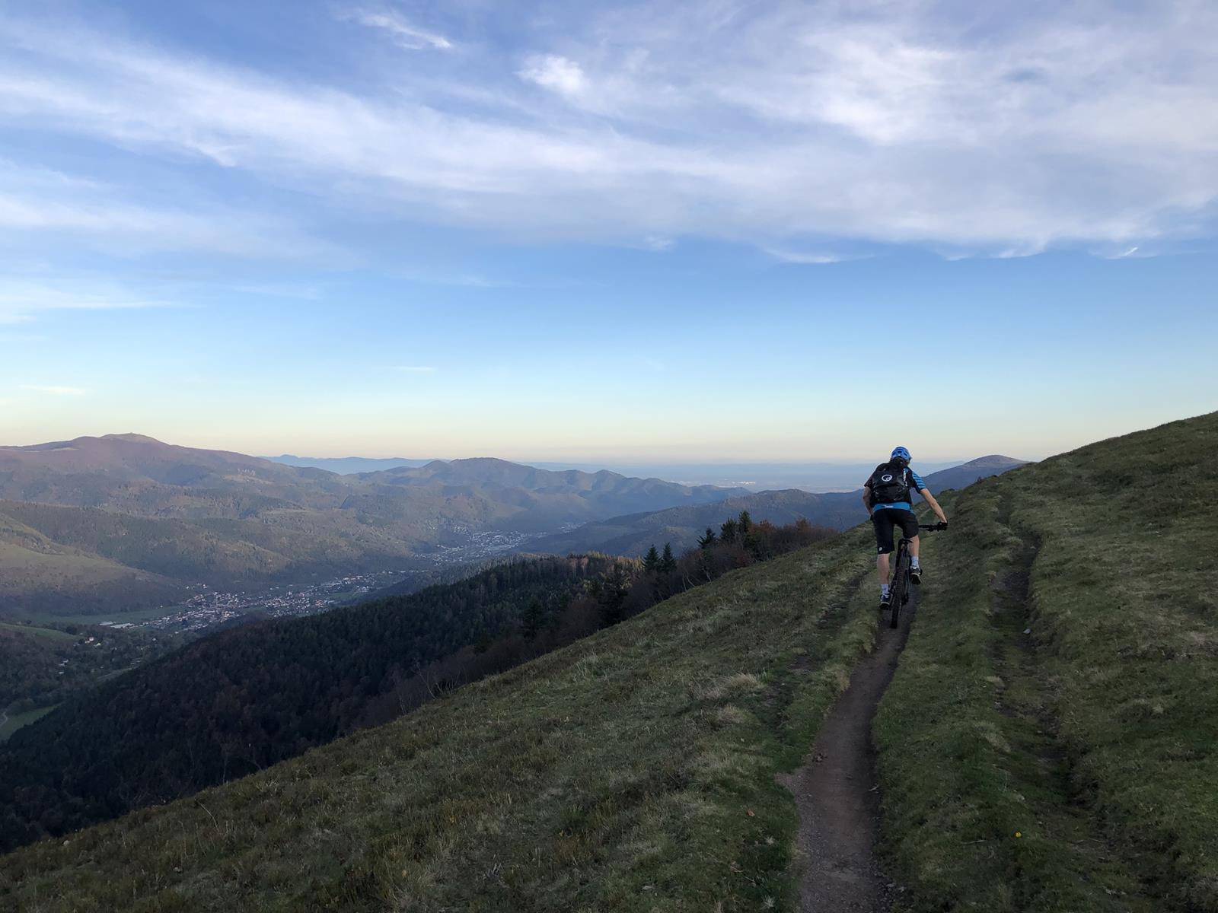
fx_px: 985
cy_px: 456
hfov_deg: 63.4
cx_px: 609
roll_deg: -0.2
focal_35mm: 28
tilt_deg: -0.4
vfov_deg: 49.7
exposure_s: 1/623
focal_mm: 3.99
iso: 20
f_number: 1.8
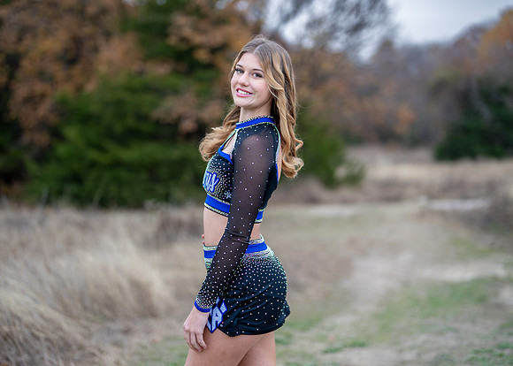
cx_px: 245
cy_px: 164
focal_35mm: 63
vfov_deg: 22.5
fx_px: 919
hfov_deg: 31.2
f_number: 1.2
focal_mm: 50
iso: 400
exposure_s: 1/1000
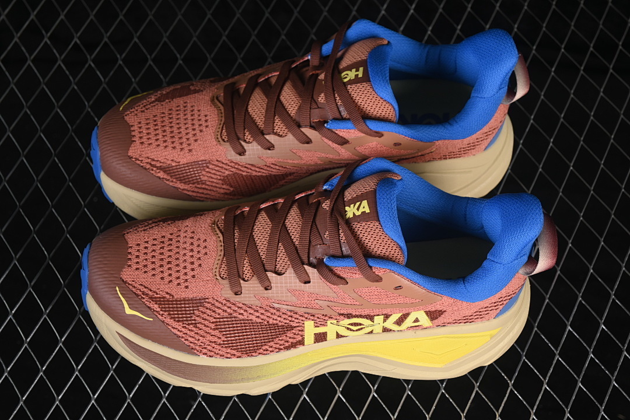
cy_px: 210
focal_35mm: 75
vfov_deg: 18.2
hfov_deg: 27.0
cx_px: 315
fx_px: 1312
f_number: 7.1
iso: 160
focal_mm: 50
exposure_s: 1/80
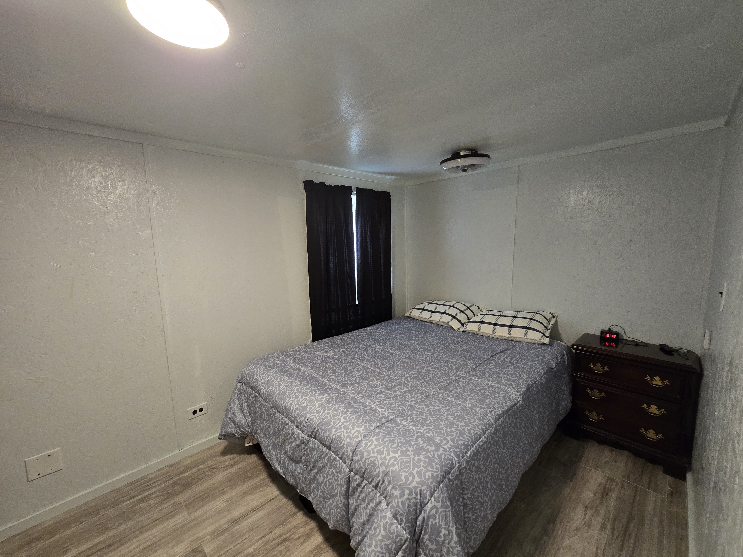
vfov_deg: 89.9
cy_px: 278
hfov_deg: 106.2
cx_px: 372
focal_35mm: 13
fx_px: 279
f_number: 2.2
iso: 400
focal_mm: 2.2
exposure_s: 1/60
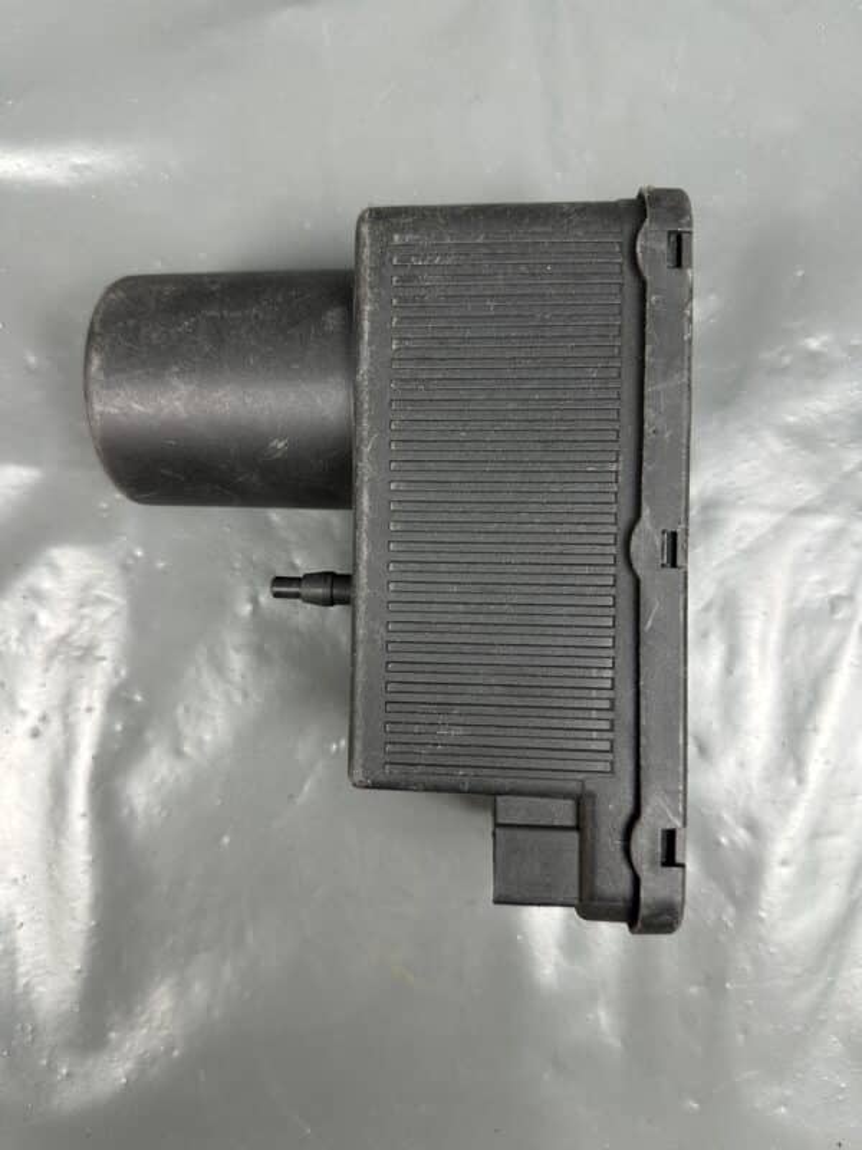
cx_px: 431
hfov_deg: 56.8
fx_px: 797
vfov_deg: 71.6
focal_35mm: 24
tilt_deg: -89.2
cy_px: 575
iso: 125
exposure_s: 1/50
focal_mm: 6.86
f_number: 1.78
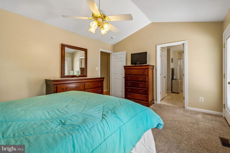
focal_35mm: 15
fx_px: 96
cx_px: 115
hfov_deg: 100.4
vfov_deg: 77.3
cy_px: 76
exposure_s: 1/100
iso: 400
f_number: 5.6
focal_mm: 10
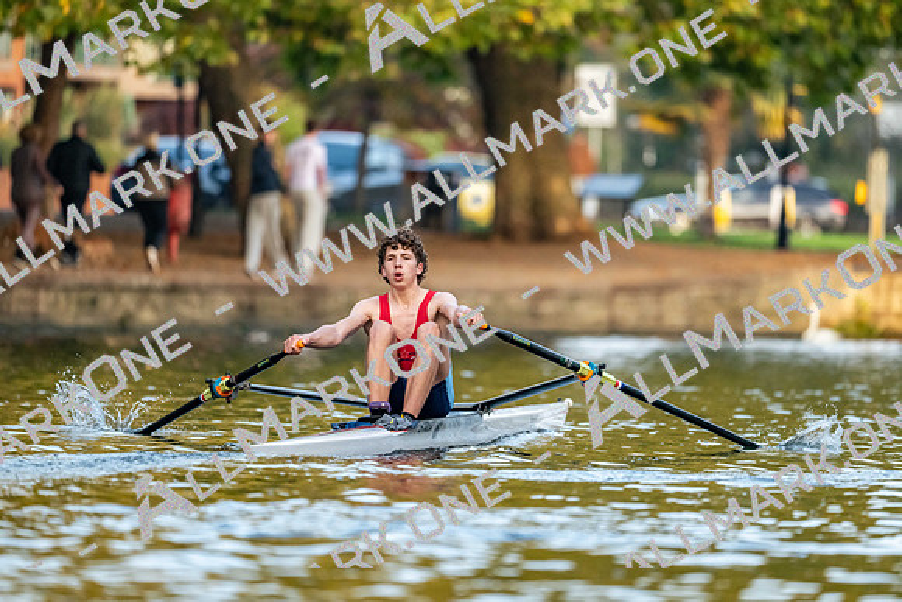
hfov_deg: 5.2
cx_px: 451
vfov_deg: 3.4
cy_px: 301
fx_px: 10024
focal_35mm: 400
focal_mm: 400
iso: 3600
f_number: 4.5
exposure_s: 1/2500
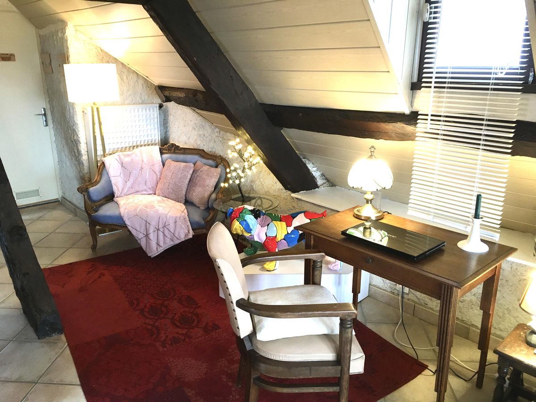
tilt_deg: -18.0
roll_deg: -1.6
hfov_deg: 61.7
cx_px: 268
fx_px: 449
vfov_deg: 48.2
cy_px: 201
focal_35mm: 29
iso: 125
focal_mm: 4.15
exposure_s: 1/33
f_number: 2.2
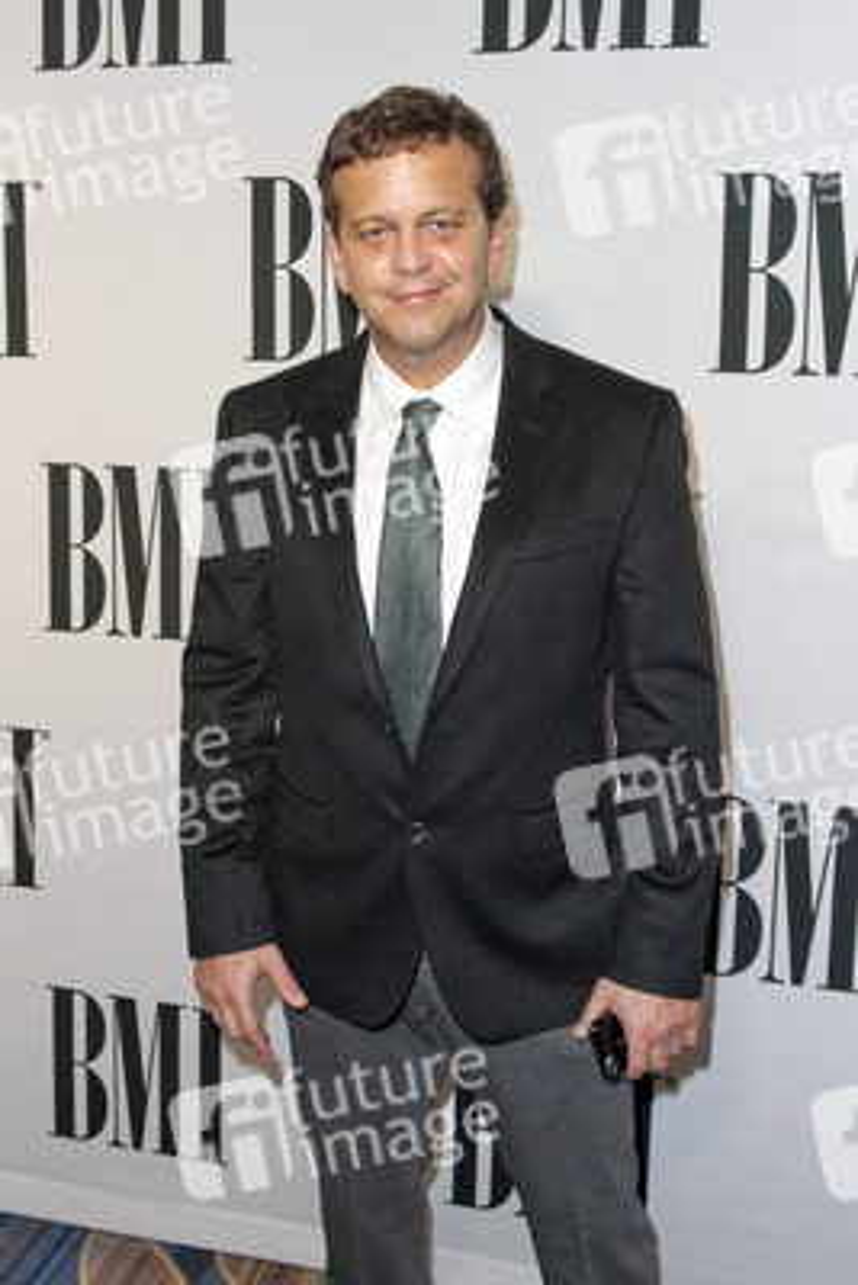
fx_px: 1036
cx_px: 429
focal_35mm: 29
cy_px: 642
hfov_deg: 45.0
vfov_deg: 63.6
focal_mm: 29
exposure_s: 1/400
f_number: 4
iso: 500
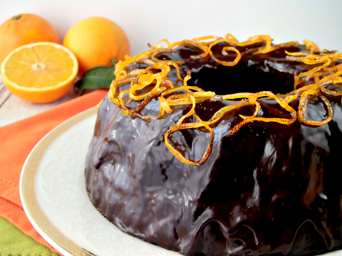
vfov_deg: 30.9
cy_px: 128
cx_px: 171
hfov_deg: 40.4
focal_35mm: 47
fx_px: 464
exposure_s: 1/40
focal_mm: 8.3
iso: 400
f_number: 3.4
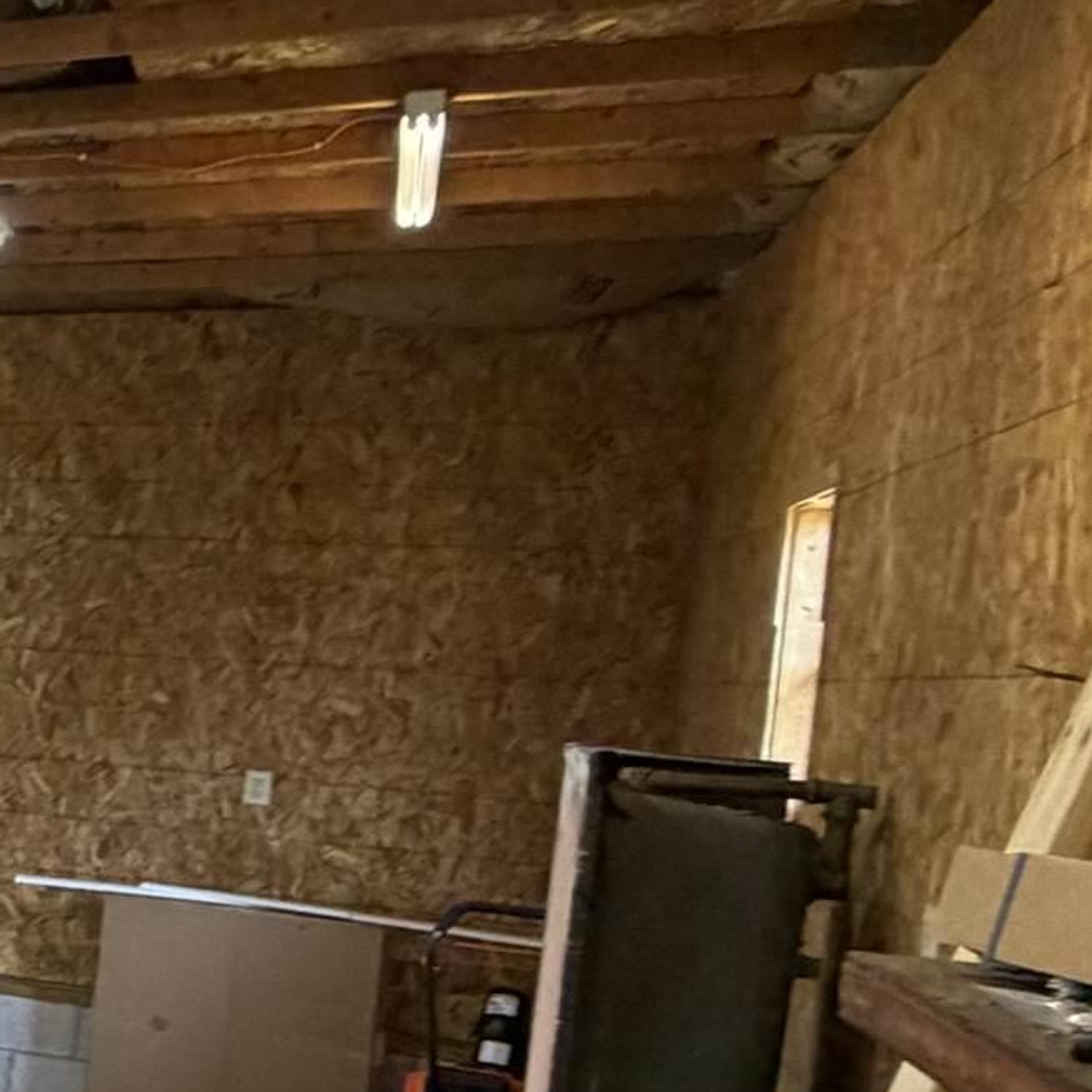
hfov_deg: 18.8
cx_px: -1080
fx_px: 2070
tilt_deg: -3.6
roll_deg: -3.4
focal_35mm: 58
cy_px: 714
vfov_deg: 29.4
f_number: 2.2
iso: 200
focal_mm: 2.22
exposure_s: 1/60
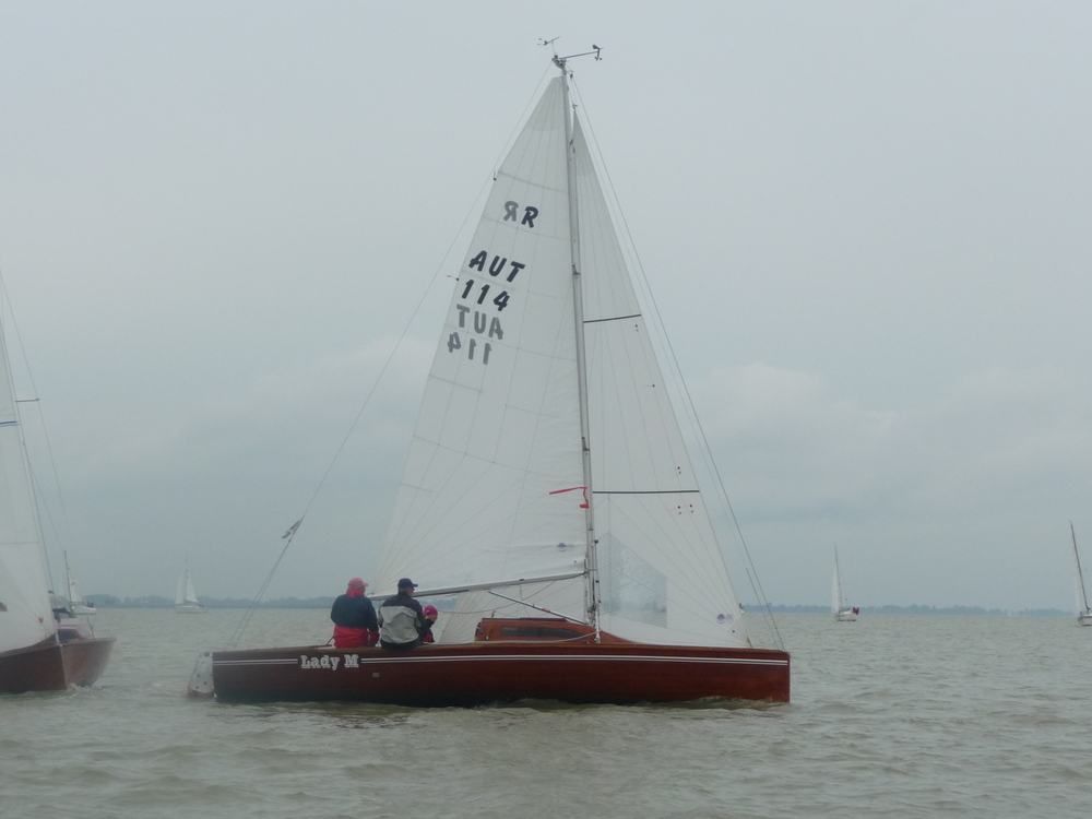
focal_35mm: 80
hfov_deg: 24.4
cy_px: 410
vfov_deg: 18.4
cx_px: 546
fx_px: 2524
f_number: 4.6
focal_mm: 12.2
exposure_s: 1/500
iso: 160
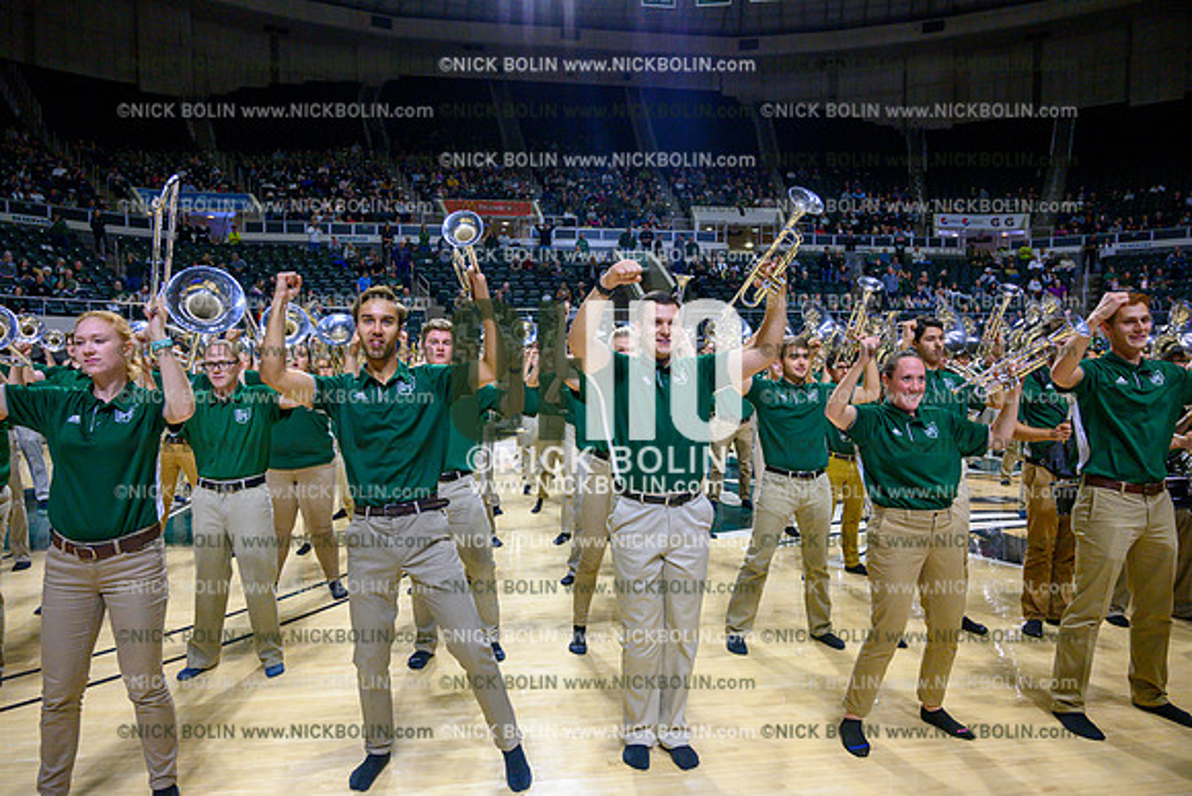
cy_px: 398
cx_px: 596
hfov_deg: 73.7
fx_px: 795
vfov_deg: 53.2
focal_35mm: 24
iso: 3200
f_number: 4.5
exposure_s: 1/800
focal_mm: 24
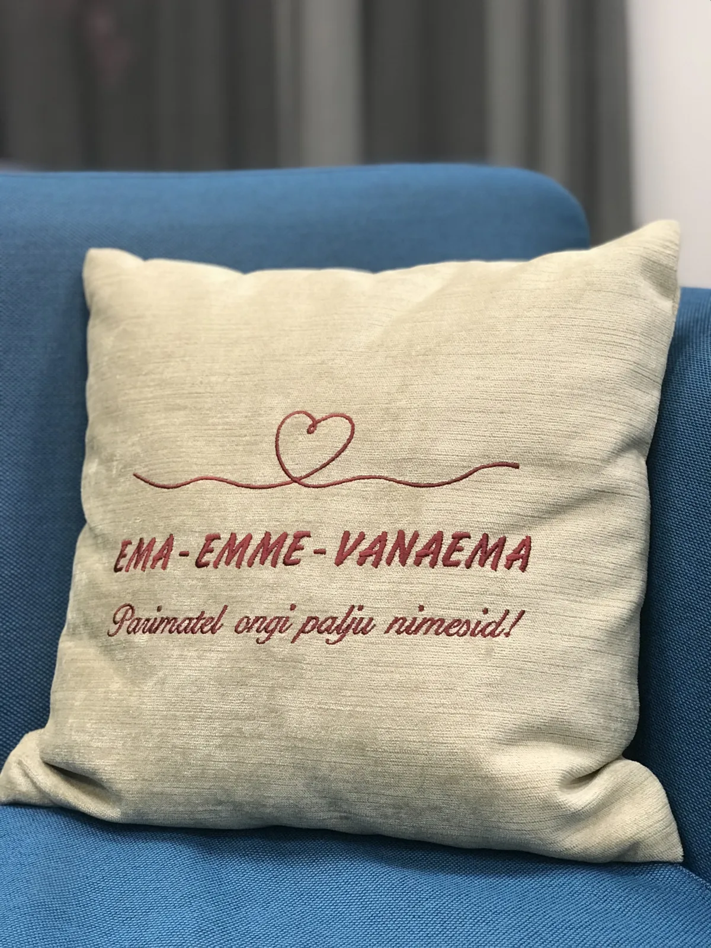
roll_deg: +1.0
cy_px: 474
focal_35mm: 57
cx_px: 356
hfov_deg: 25.7
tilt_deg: -7.5
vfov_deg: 33.8
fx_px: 1561
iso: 125
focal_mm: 6.6
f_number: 2.8
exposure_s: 1/50
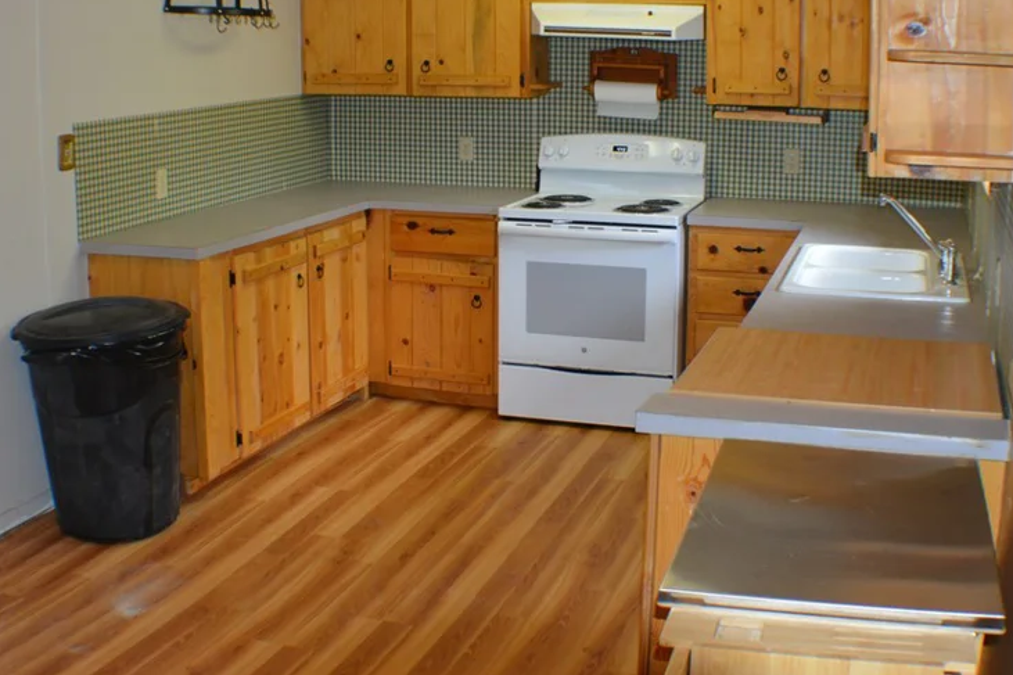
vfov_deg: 21.5
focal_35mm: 63
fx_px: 1772
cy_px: 255
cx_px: 486
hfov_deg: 31.9
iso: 640
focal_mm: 30
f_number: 4.5
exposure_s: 1/60
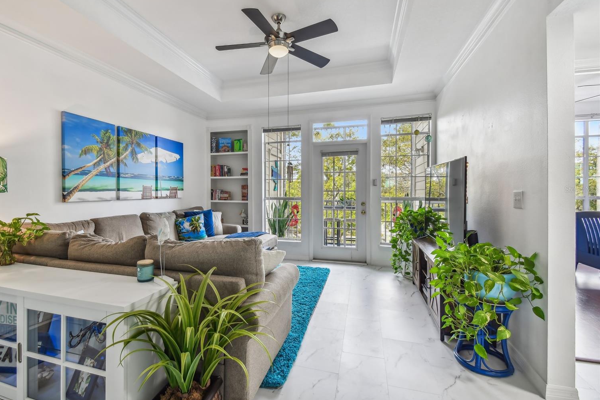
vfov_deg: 73.7
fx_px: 267
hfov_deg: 96.6
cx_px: 280
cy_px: 189
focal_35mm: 16
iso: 100
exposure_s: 1/15
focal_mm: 10
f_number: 7.1
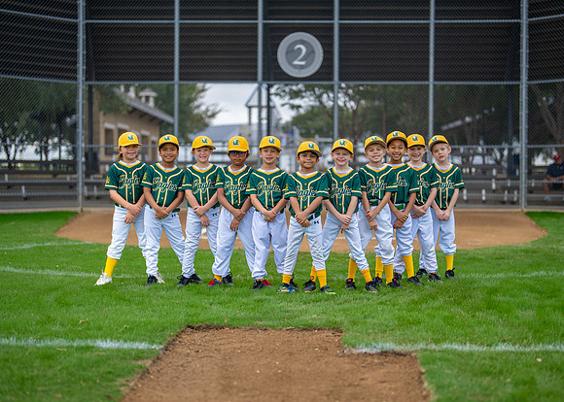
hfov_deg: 34.5
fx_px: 908
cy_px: 202
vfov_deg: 25.0
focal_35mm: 57
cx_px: 295
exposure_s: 1/3200
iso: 200
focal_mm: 50
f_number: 1.2
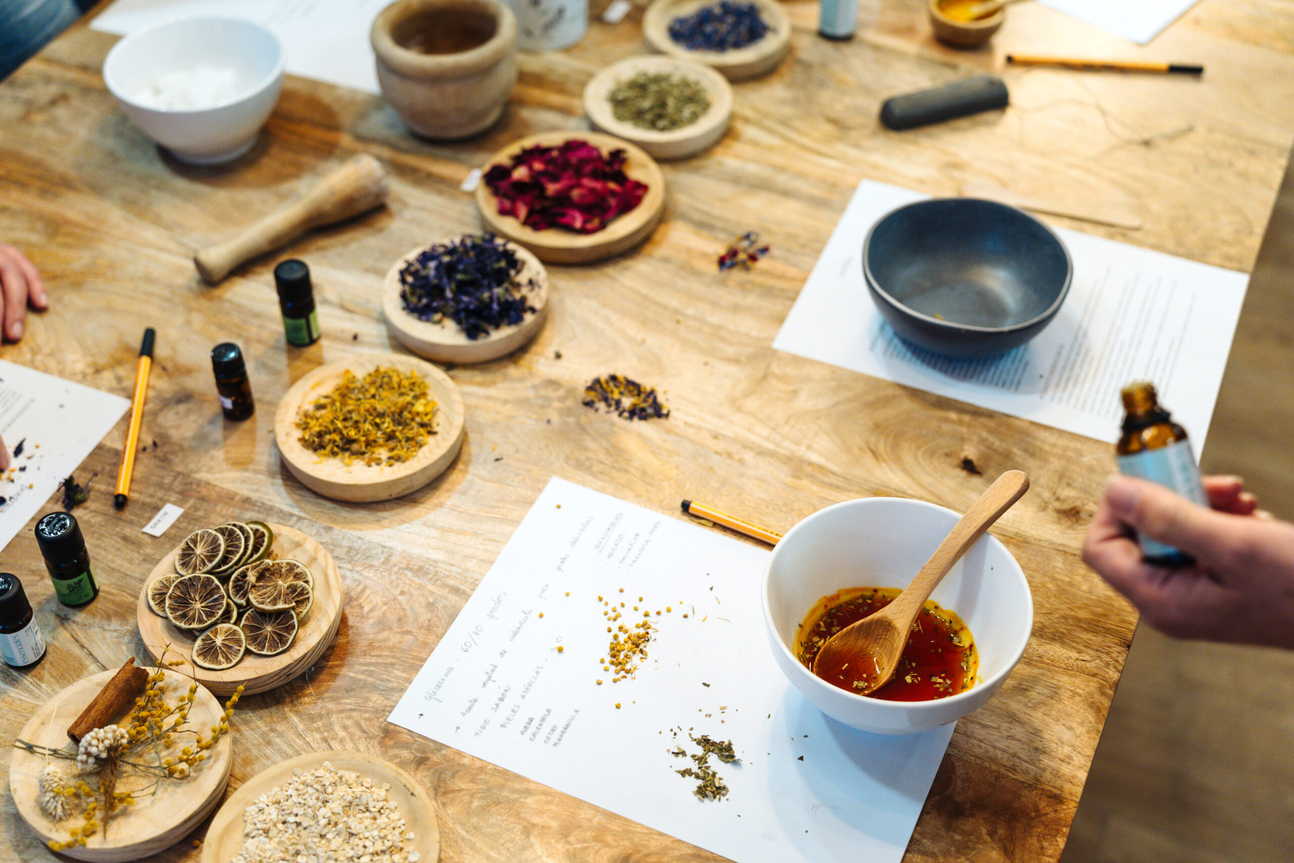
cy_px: 432
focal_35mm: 45
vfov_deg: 29.9
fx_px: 1617
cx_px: 647
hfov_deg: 43.6
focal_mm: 45
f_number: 2.8
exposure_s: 1/200
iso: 800
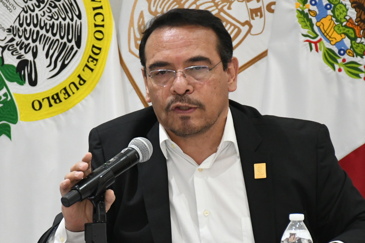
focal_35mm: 250
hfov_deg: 8.2
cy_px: 136
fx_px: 2535
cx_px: 172
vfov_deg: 5.5
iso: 4000
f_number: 5.6
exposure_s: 1/100
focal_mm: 100
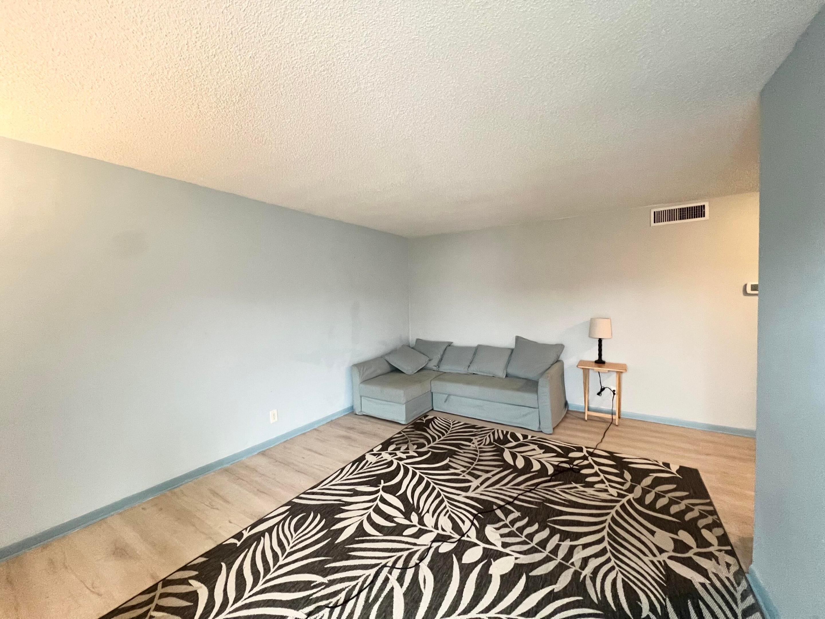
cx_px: 412
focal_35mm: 13
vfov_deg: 89.9
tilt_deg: -2.6
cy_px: 310
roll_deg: +1.1
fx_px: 310
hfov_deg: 106.2
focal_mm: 1.57
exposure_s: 1/60
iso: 320
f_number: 1.8
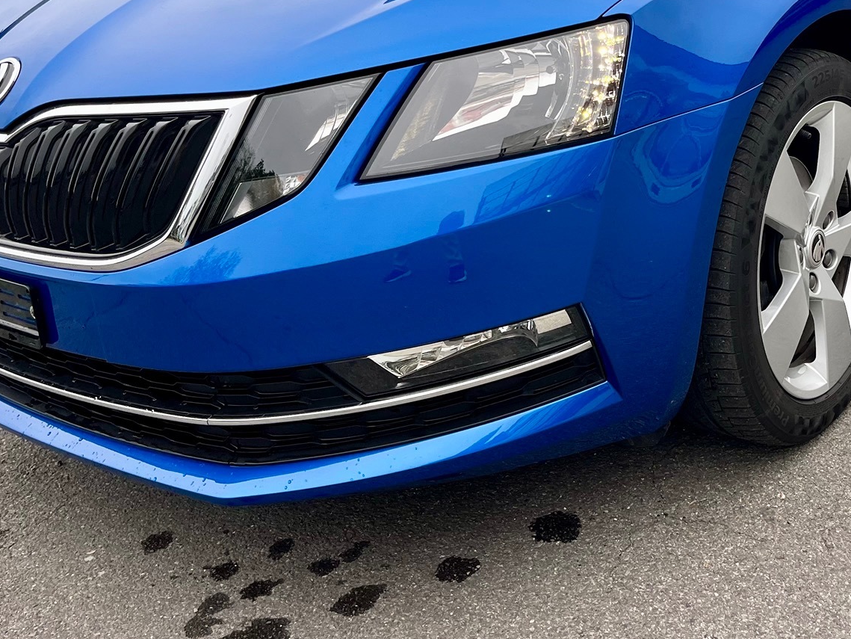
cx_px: 581
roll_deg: +4.0
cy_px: 117
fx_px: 1131
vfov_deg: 30.7
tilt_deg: -16.3
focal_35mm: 46
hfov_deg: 40.6
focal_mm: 5.1
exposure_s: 1/577
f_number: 1.6
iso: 50
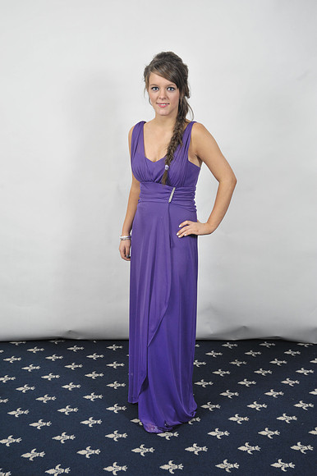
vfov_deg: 41.1
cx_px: 158
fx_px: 635
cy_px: 238
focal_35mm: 48
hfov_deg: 28.0
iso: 1000
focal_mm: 48
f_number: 7.1
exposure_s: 1/160
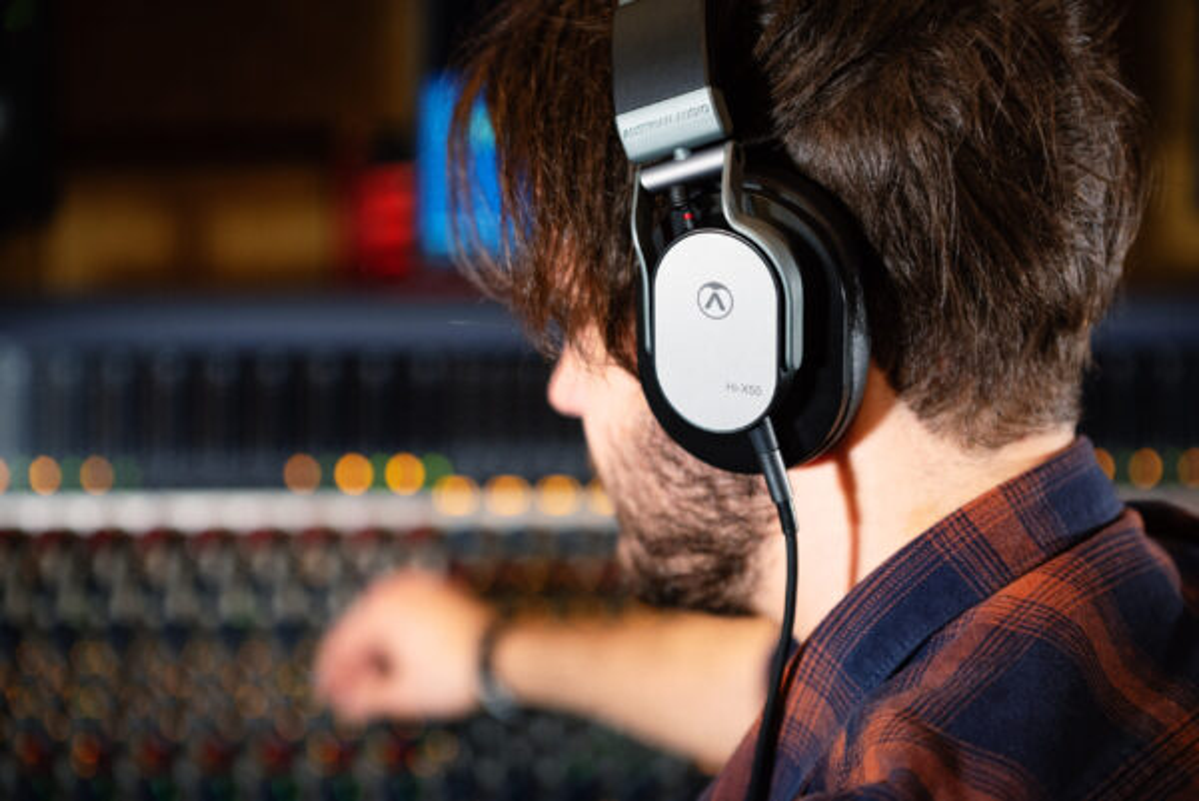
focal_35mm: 70
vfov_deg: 19.5
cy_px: 400
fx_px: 2333
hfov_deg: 28.8
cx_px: 600
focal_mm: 70
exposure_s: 1/200
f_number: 2.8
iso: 400
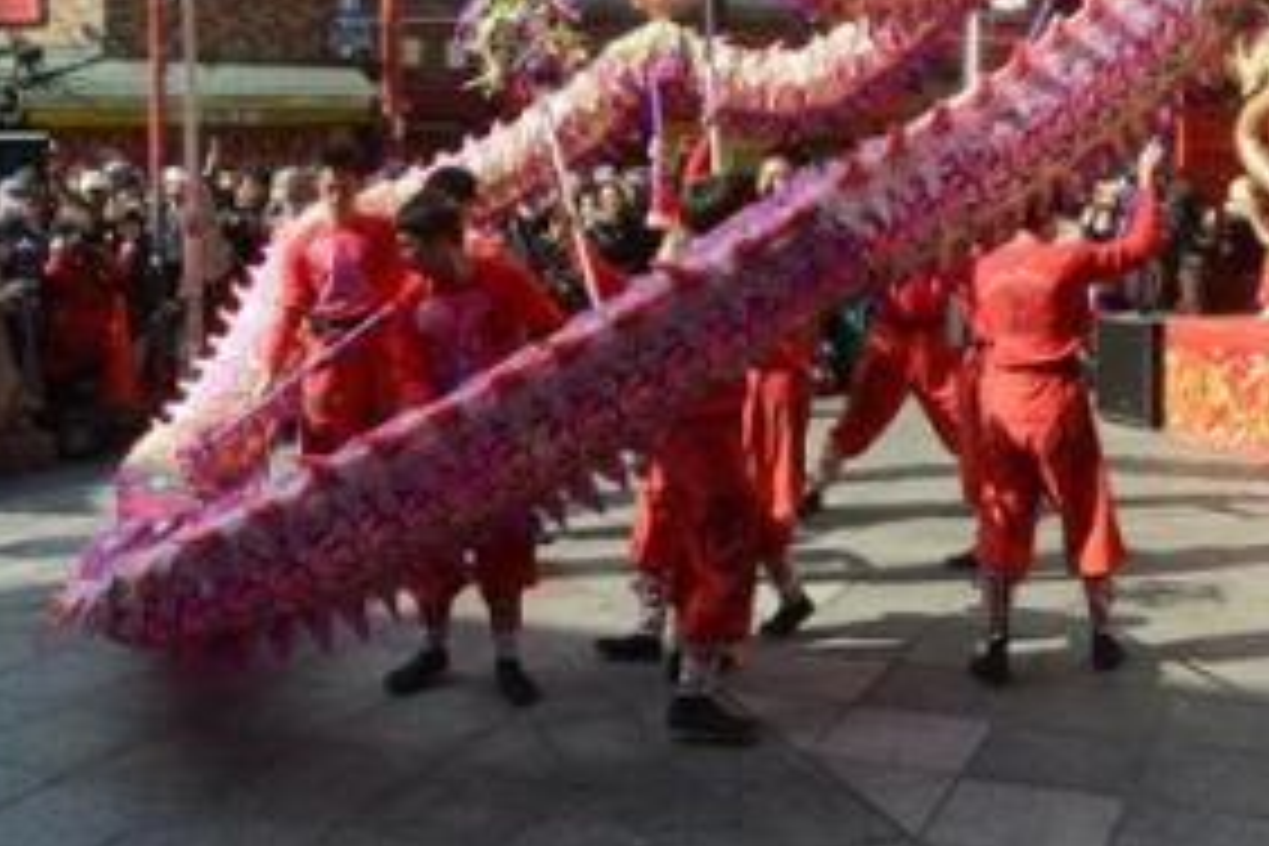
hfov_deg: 42.6
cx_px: 742
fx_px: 1621
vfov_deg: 28.7
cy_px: 189
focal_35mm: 46
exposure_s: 1/4000
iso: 1250
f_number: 5.6
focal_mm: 29
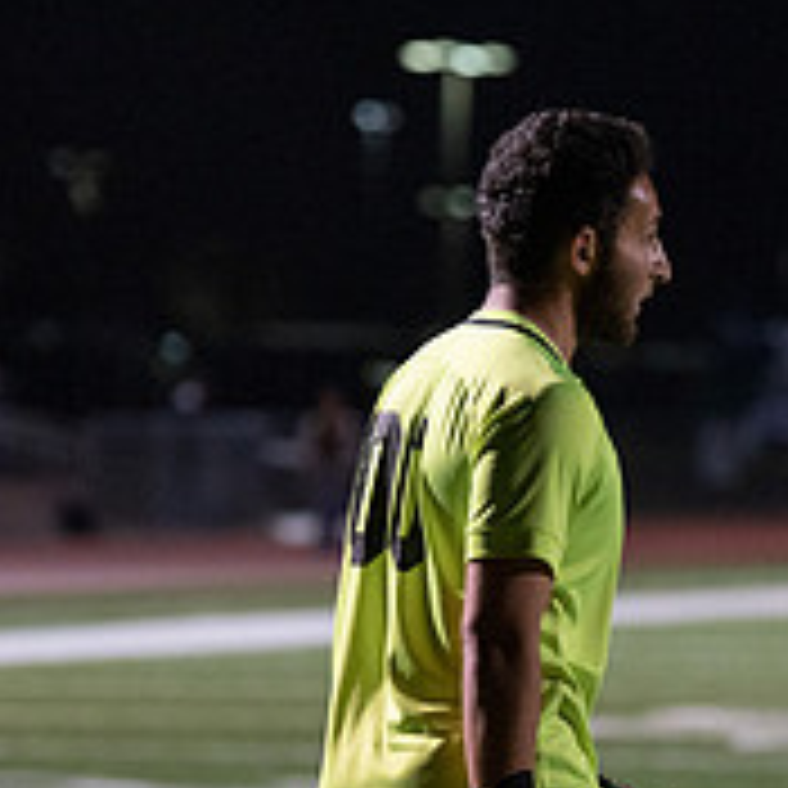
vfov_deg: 4.8
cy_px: 666
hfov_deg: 4.8
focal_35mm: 368
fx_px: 9478
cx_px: 545
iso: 2500
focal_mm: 122
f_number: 2.8
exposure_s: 1/1250
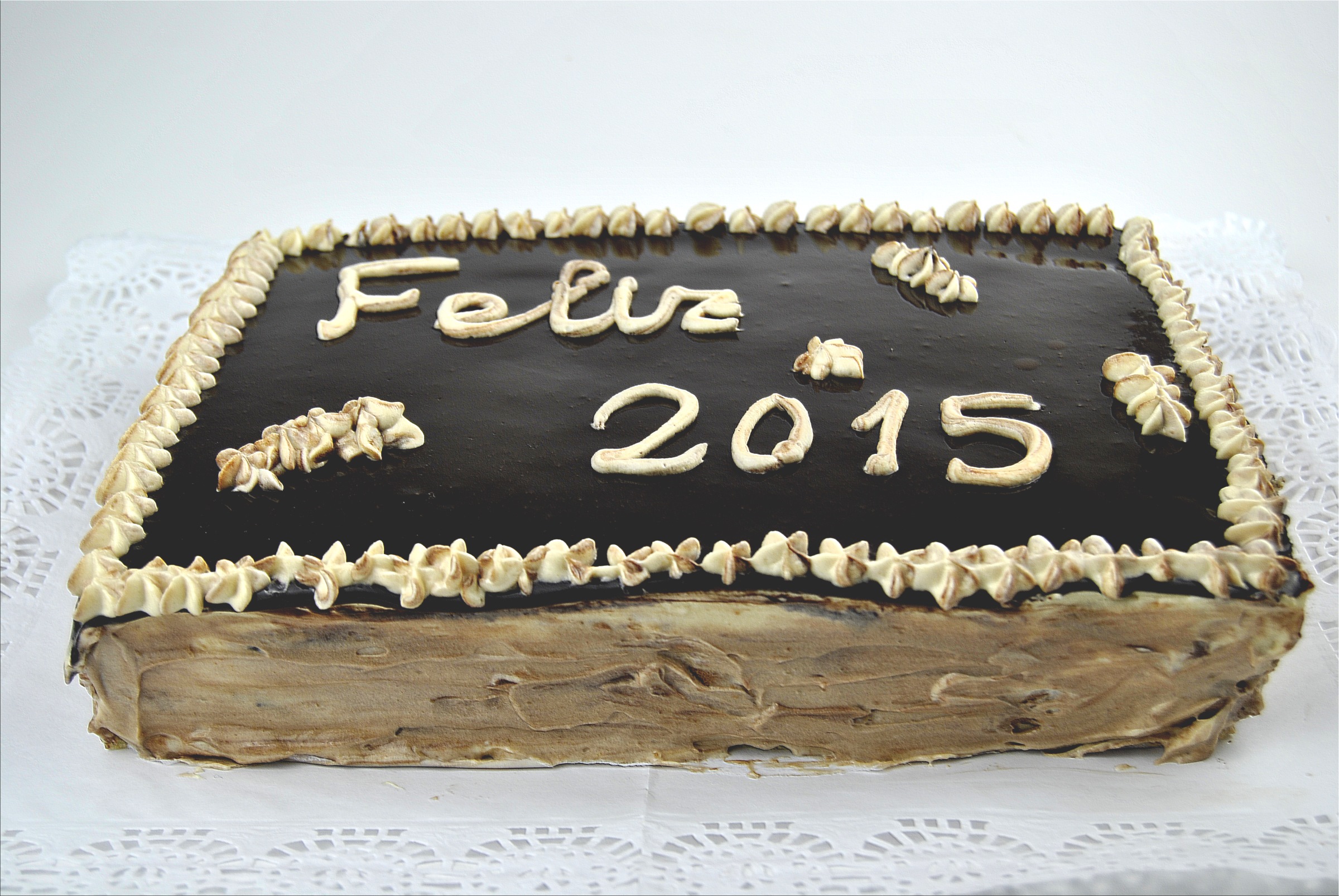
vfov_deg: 23.8
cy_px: 448
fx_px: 2123
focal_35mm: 57
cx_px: 670
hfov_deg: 35.0
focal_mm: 38
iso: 140
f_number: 5.6
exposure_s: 1/125
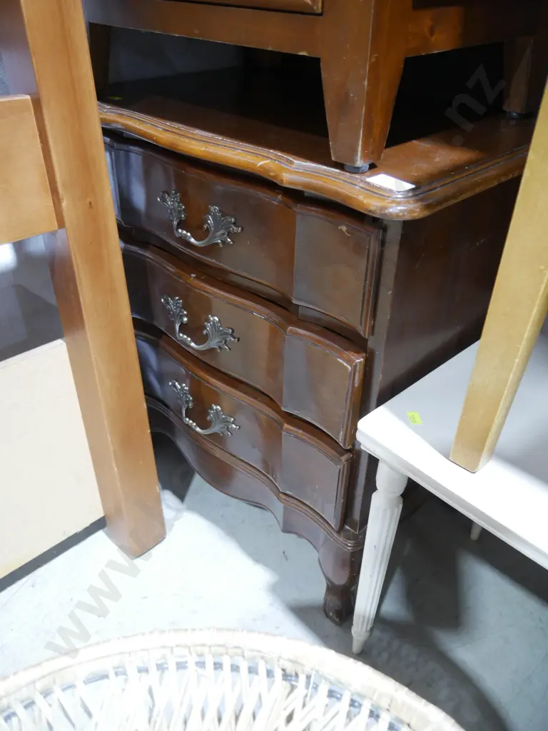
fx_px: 591
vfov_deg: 63.4
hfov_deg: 49.7
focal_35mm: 28
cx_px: 274
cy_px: 366
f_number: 3.5
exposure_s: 1/60
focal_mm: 14
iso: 1250
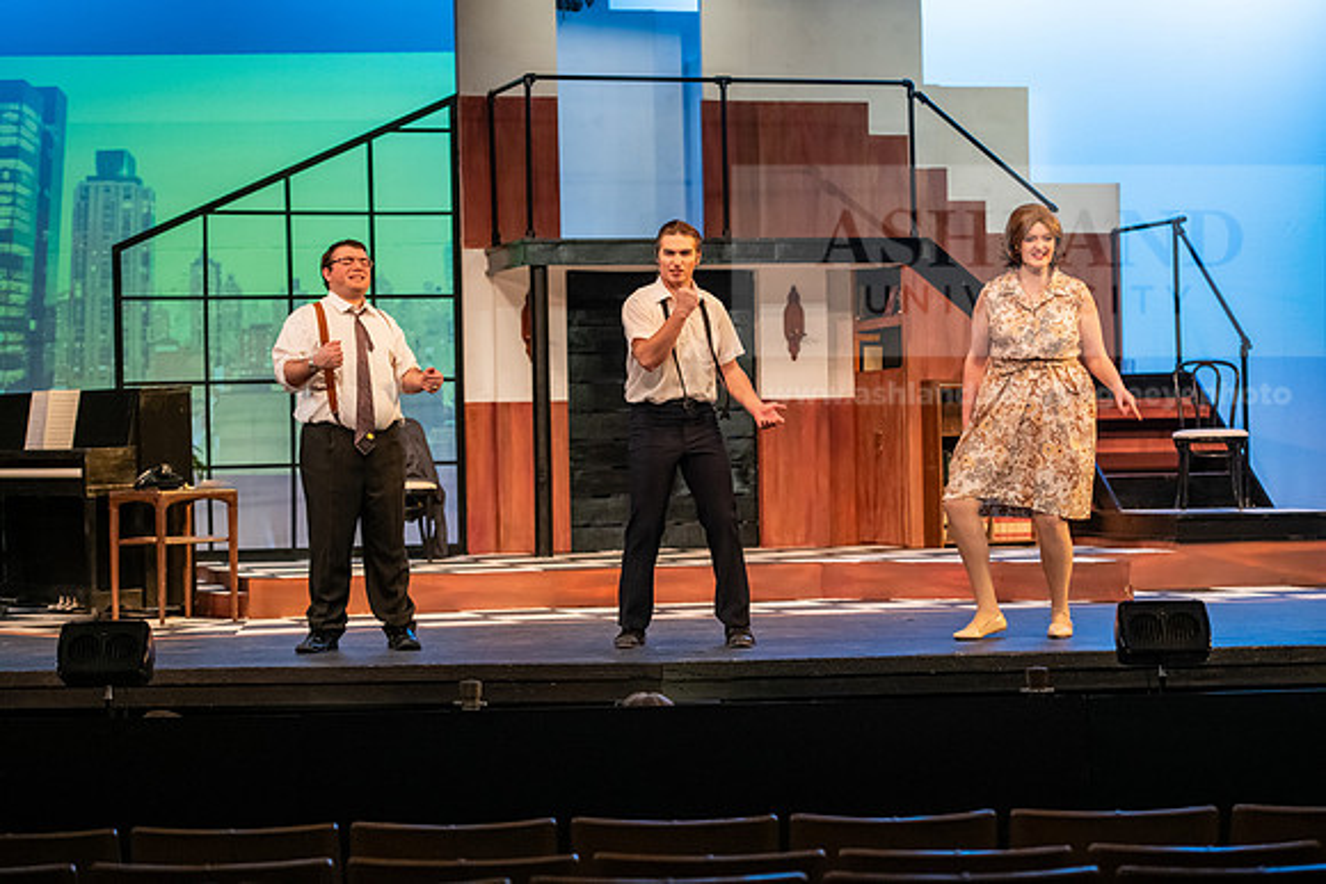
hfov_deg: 23.6
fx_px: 3168
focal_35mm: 86
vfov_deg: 15.9
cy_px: 442
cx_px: 663
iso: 2500
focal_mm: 86
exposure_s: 1/200
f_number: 3.5
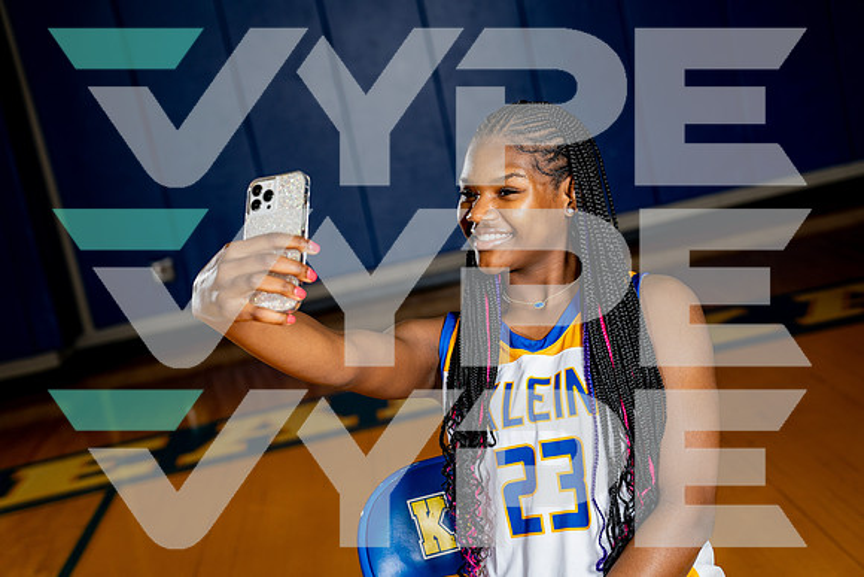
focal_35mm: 70
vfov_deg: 19.5
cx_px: 432
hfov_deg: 28.8
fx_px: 1680
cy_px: 288
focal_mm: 70
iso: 160
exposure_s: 1/250
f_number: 4
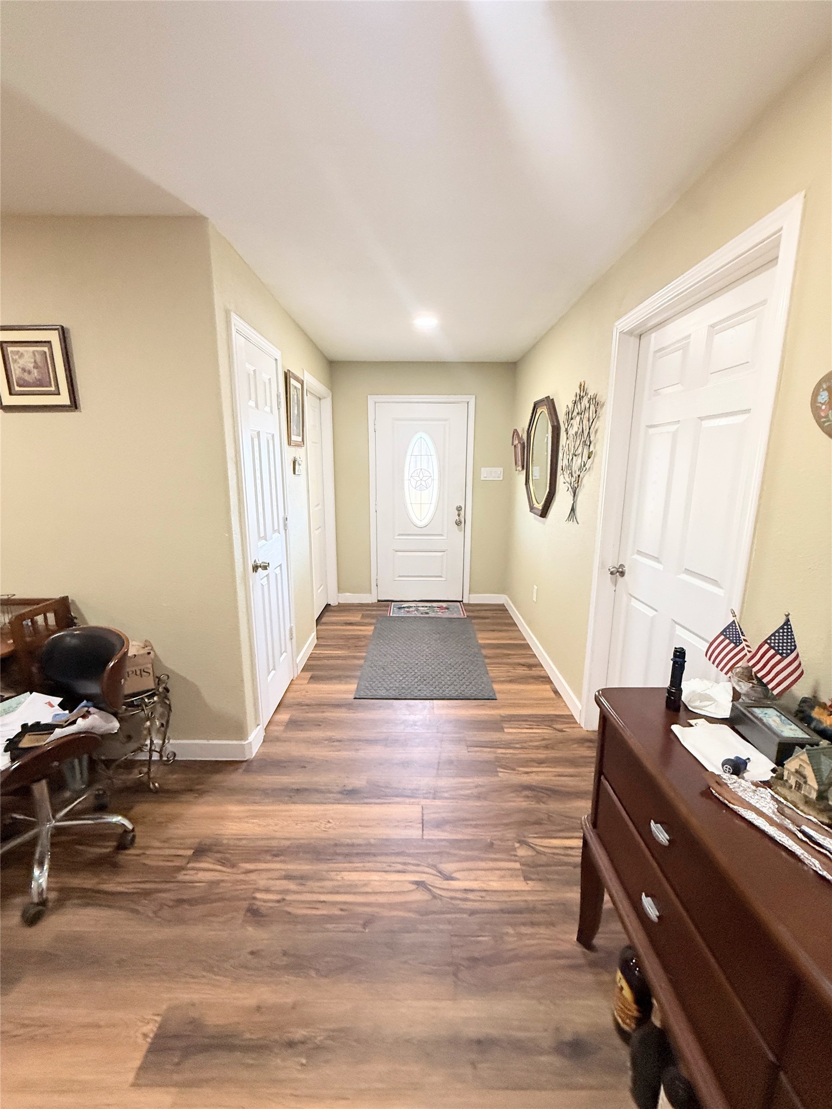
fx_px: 449
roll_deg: -0.1
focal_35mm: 14
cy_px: 554
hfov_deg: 85.7
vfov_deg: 102.1
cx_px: 416
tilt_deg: -9.0
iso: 500
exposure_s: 1/120
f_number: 2.2
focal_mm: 2.22
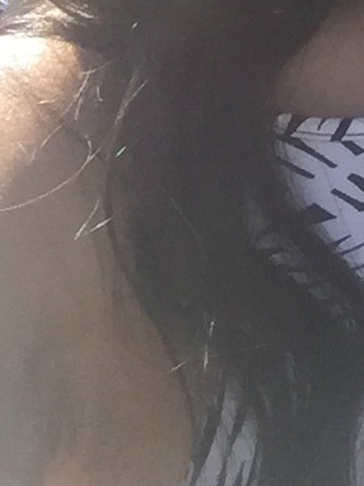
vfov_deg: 16.4
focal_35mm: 107
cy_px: -286
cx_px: 598
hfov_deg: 12.9
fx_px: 1501
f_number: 2.2
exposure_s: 1/716
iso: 32
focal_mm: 2.65
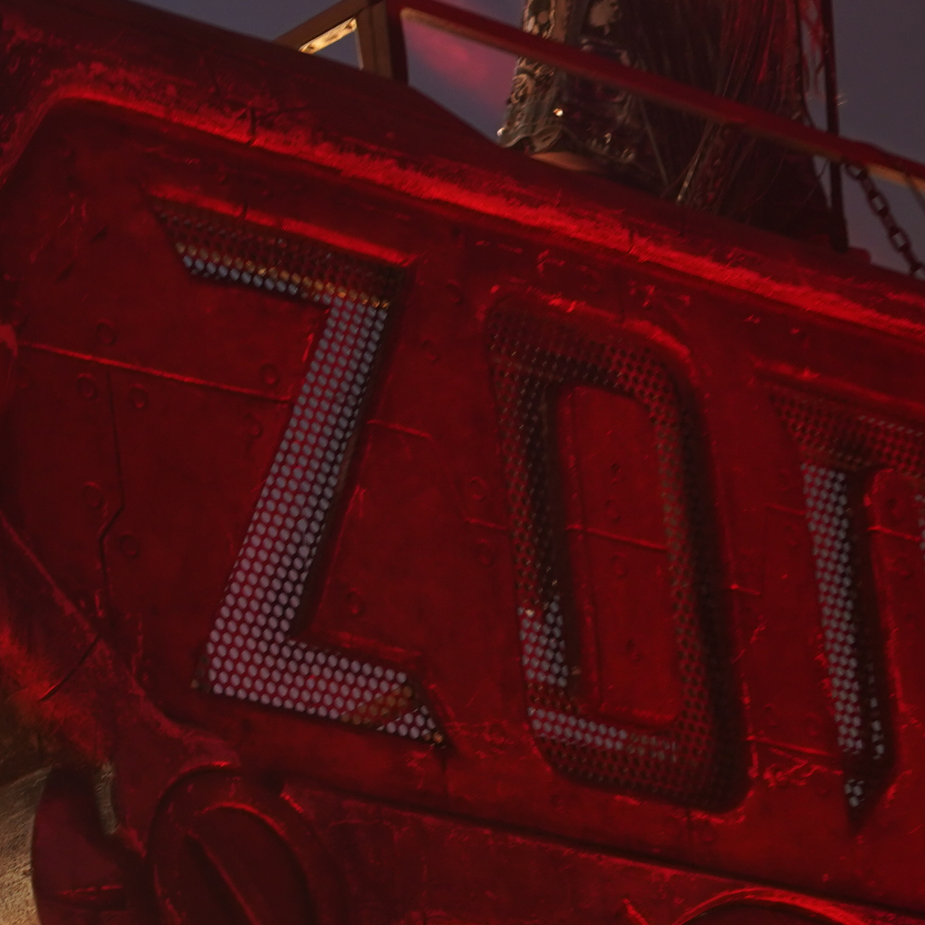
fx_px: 7437
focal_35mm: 246
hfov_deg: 7.1
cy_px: 565
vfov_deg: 7.1
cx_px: 782
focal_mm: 82
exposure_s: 1/125
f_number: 4
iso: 800
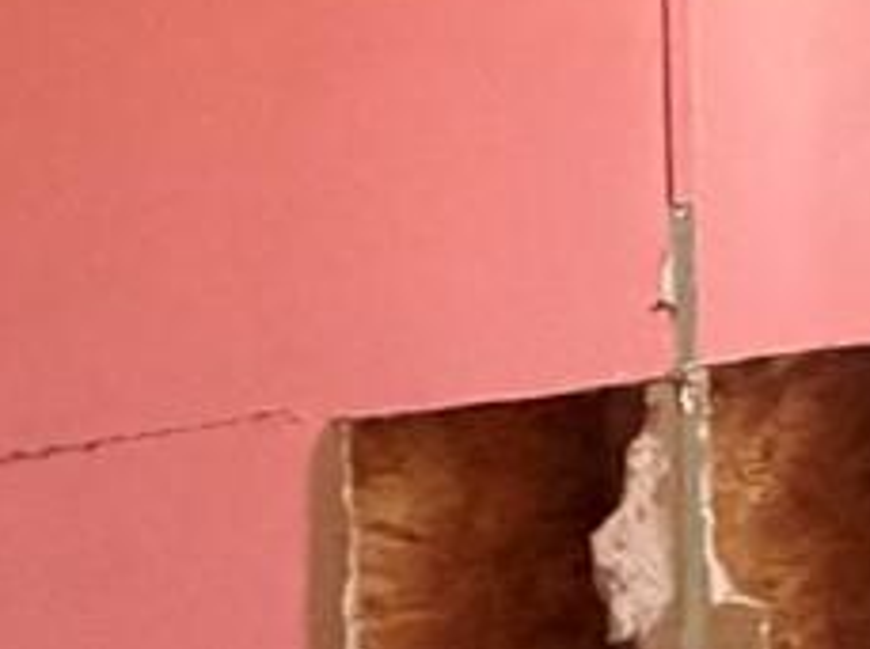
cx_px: 1903
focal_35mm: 98
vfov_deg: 14.7
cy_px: -83
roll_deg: +1.6
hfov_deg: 14.9
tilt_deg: -3.4
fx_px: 2459
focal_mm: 2.22
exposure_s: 1/60
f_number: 2.2
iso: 320
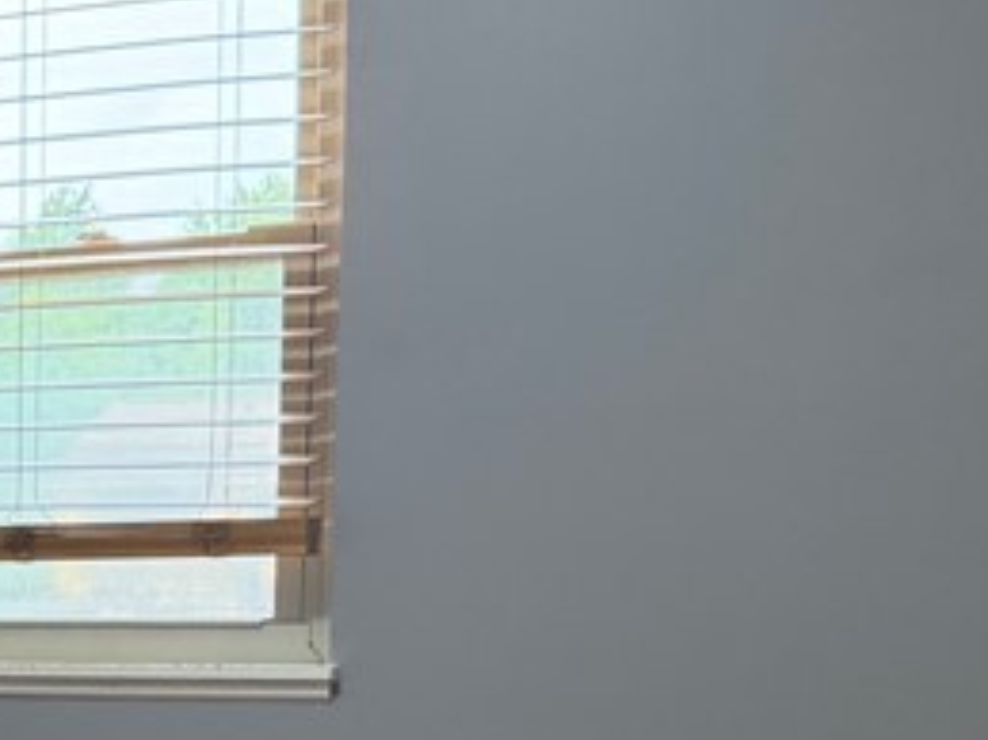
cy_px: 999
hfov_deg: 19.2
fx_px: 2710
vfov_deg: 14.8
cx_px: -271
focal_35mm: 95
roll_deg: +1.2
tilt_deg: -11.1
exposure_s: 1/60
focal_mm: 6.76
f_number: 1.78
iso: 200
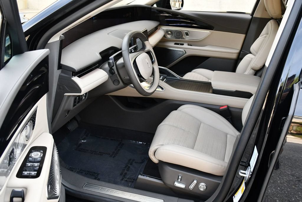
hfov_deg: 53.1
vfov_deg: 36.9
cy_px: 101
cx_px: 151
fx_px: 302
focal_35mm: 36
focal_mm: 18
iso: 400
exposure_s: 1/250
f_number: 4
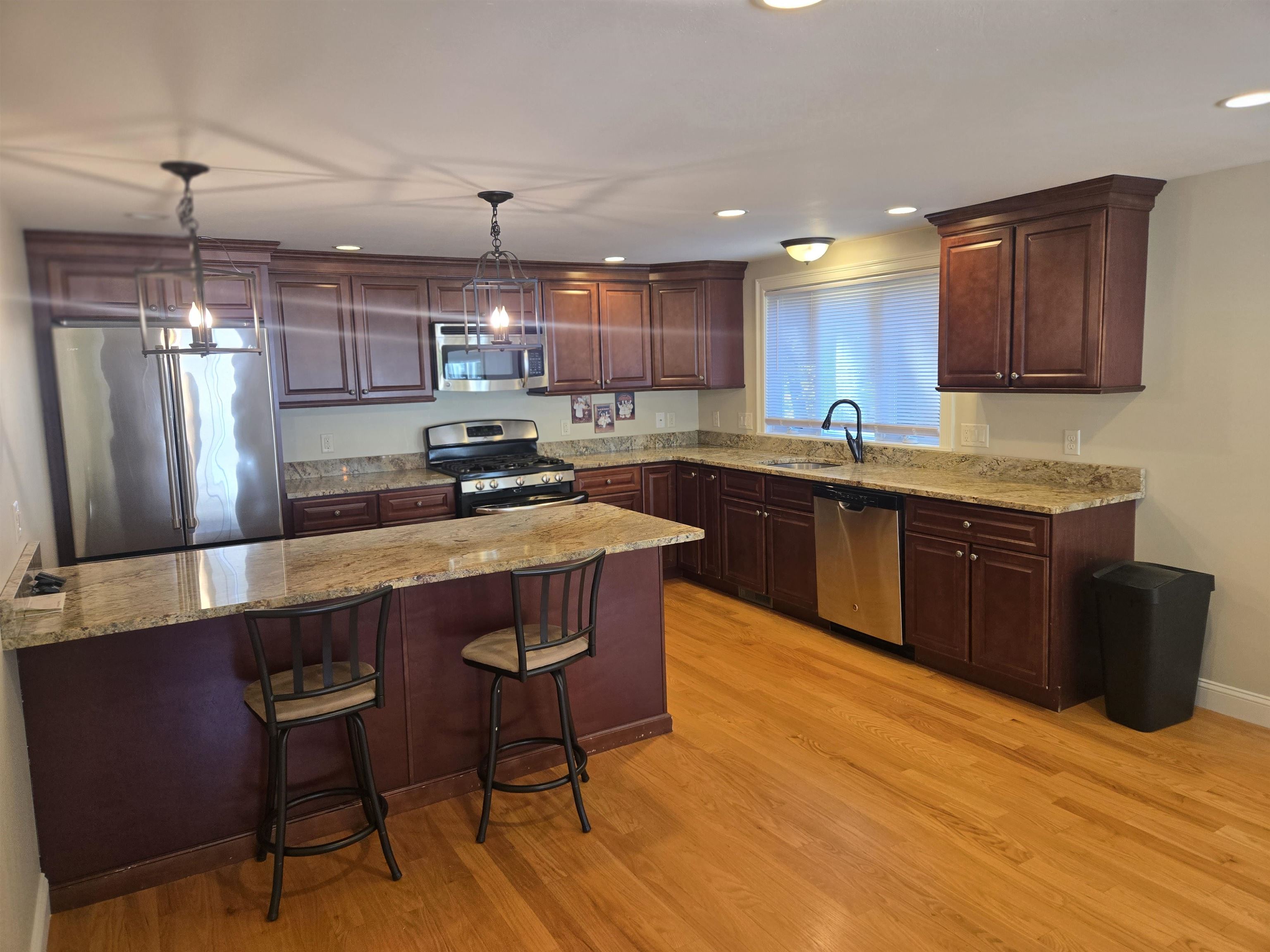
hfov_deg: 73.9
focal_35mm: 23
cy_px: 476
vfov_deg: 58.9
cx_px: 635
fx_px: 844
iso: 125
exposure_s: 1/120
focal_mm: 5.4
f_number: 1.8
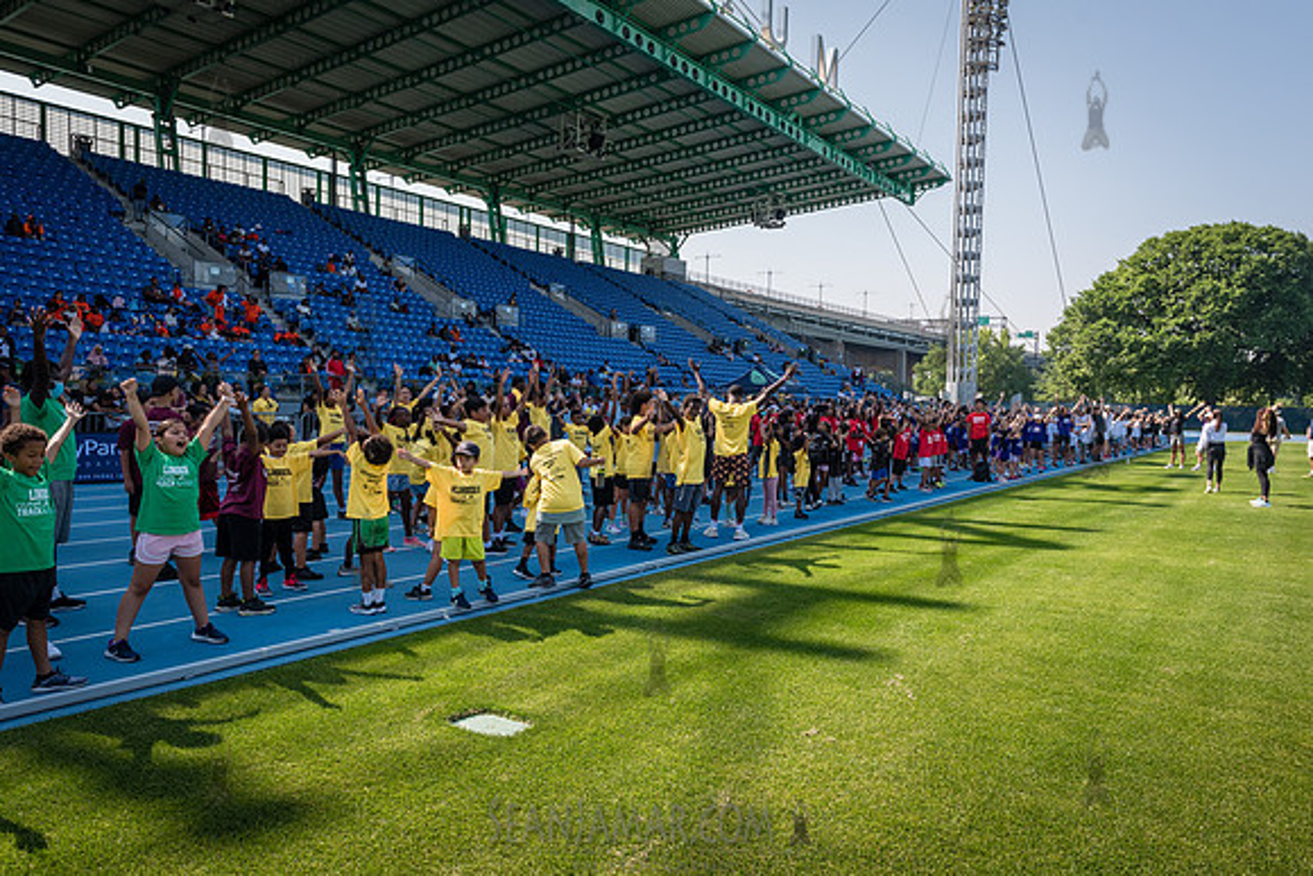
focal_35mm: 26
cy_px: 439
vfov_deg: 50.3
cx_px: 681
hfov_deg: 70.2
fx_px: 934
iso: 400
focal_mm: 24
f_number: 5.6
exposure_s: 1/800
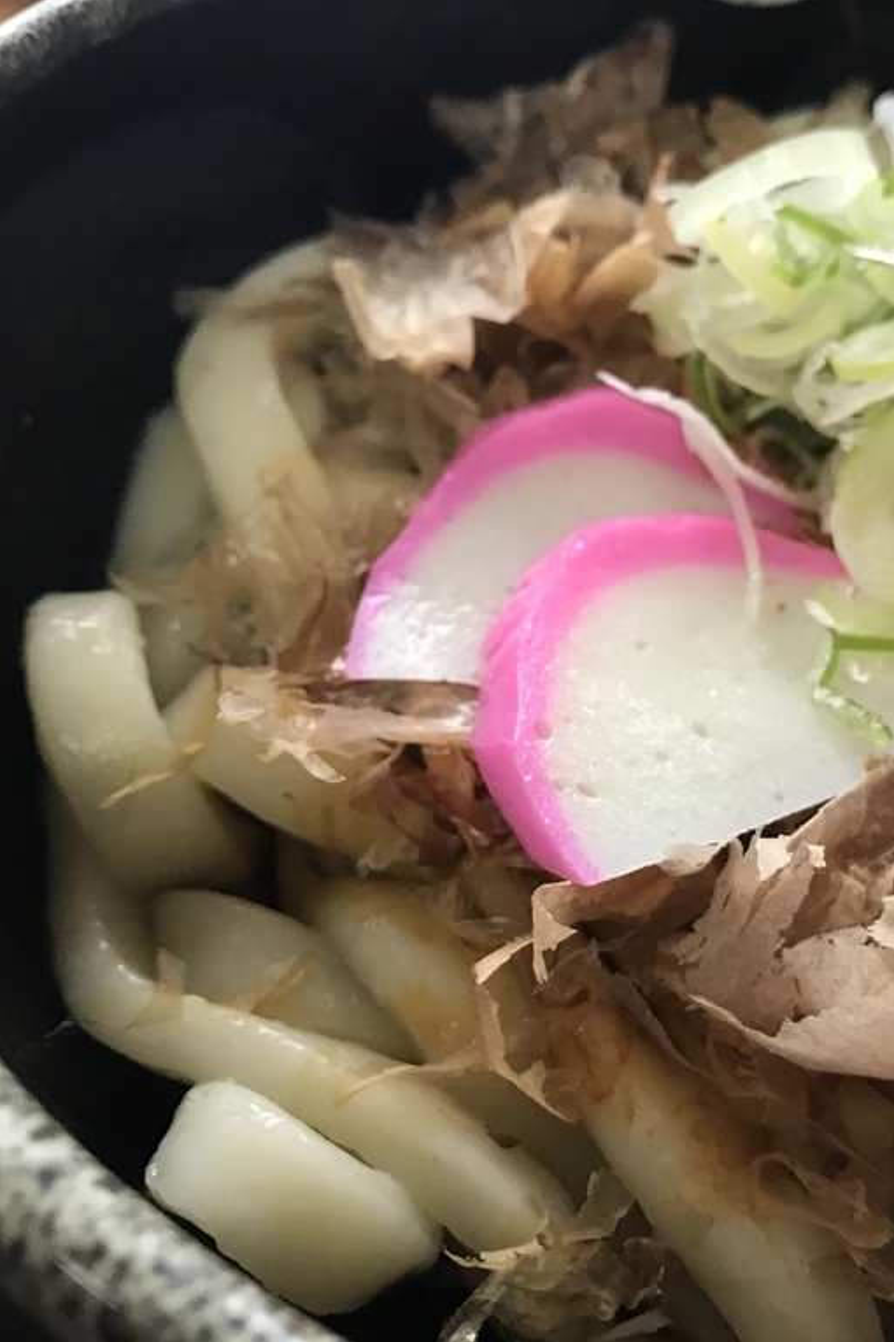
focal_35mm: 39
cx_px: 643
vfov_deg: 49.6
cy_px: 670
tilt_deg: -49.6
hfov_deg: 33.7
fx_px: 1453
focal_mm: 3.99
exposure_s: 1/30
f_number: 1.8
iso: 40
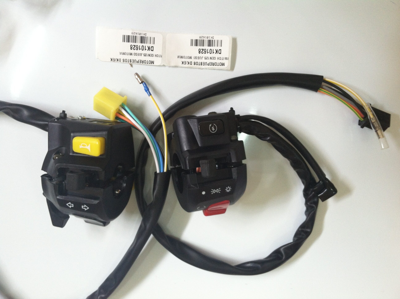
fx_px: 404
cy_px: 150
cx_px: 200
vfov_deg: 40.6
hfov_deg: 52.7
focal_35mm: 35
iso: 100
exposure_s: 1/17
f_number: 2.8
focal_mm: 3.85
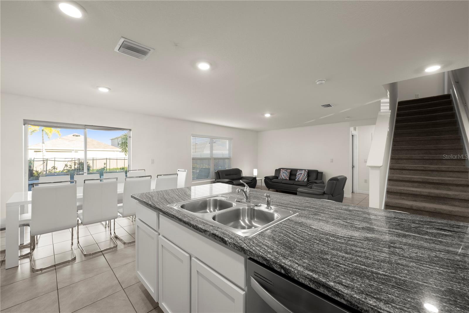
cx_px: 234
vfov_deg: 81.2
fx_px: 182
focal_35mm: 14
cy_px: 156
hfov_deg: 104.3
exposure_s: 1/4
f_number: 8
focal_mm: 14
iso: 200
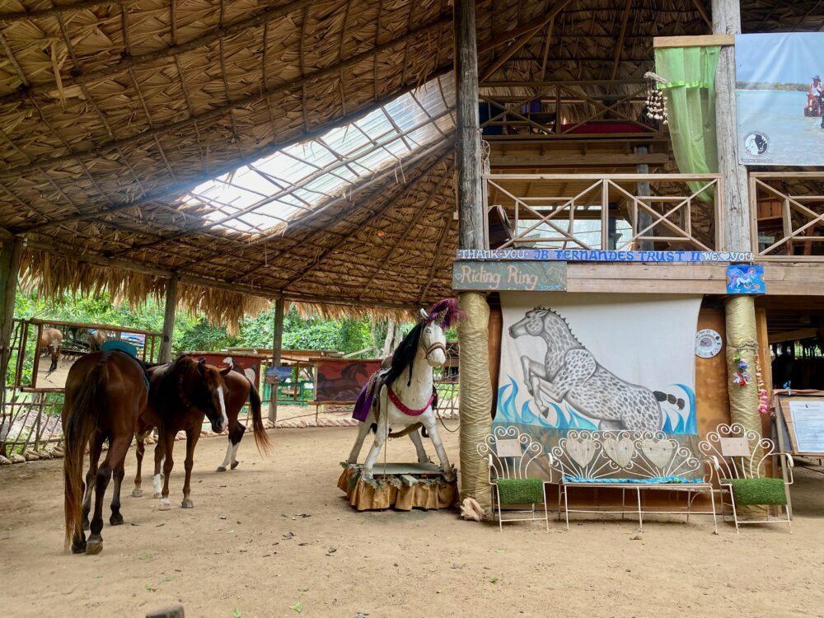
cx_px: 412
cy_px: 309
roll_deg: -1.9
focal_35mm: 26
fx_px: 619
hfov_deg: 67.3
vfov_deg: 53.1
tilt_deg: +7.2
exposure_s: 1/121
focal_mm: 4.25
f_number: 1.8
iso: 100
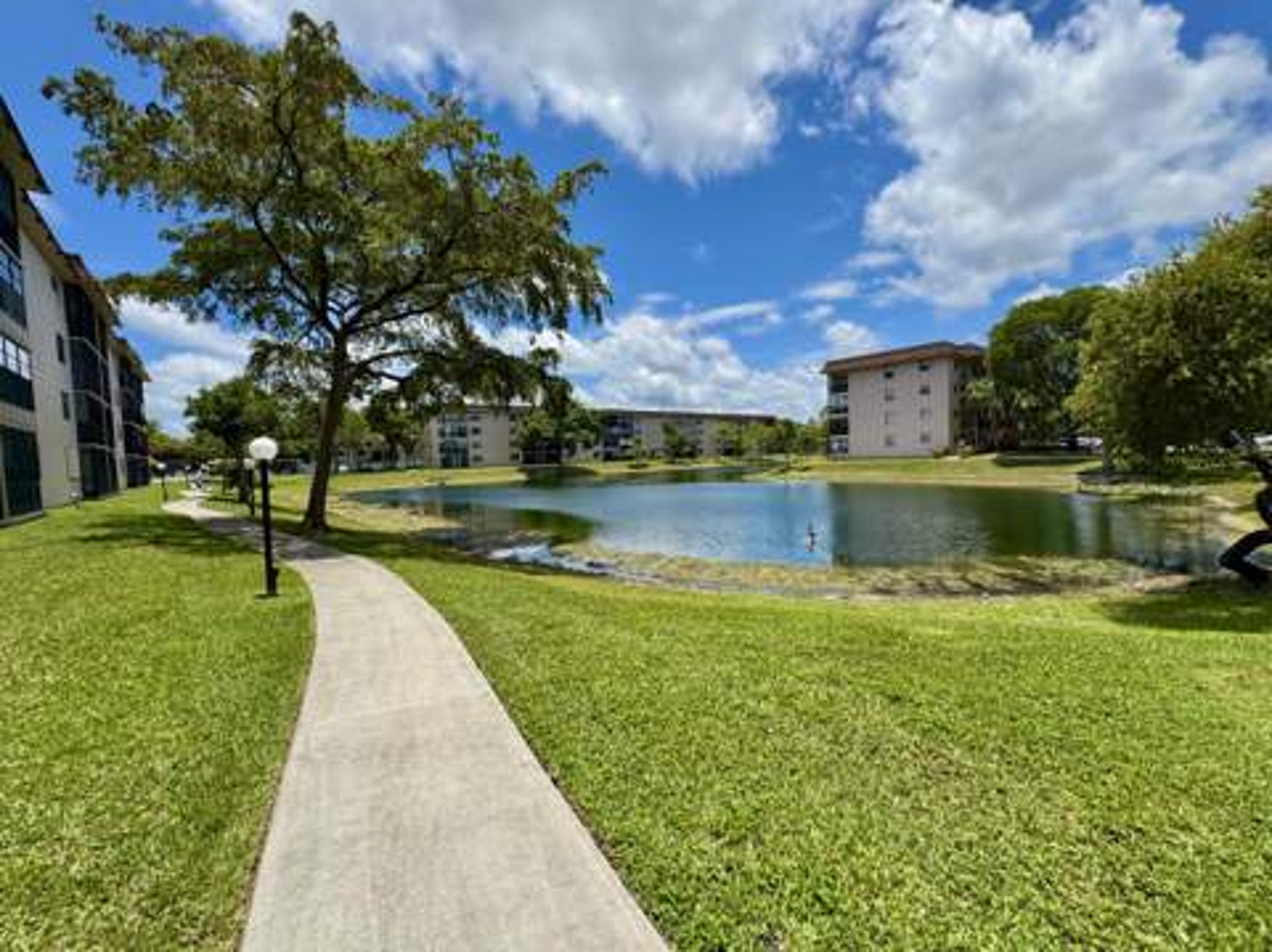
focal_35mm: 14
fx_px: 514
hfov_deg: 102.1
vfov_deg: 85.6
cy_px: 476
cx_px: 636
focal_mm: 2.22
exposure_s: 1/2494
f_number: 2.2
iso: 50
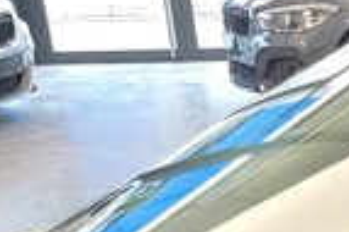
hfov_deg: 15.2
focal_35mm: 121
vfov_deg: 9.8
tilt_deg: -31.2
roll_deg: +0.3
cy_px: 571
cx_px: 576
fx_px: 1172
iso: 400
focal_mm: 4.2
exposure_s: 1/33
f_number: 1.6
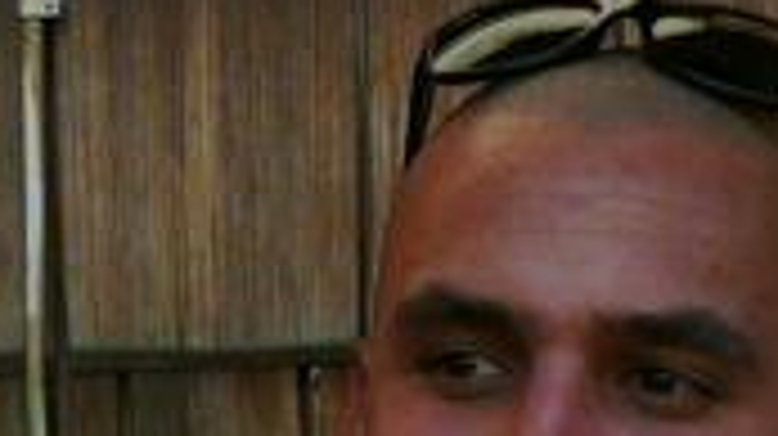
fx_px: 3628
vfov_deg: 6.8
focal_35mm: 176
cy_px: 679
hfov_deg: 11.8
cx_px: -351
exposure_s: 1/500
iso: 80
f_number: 2.8
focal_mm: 5.2
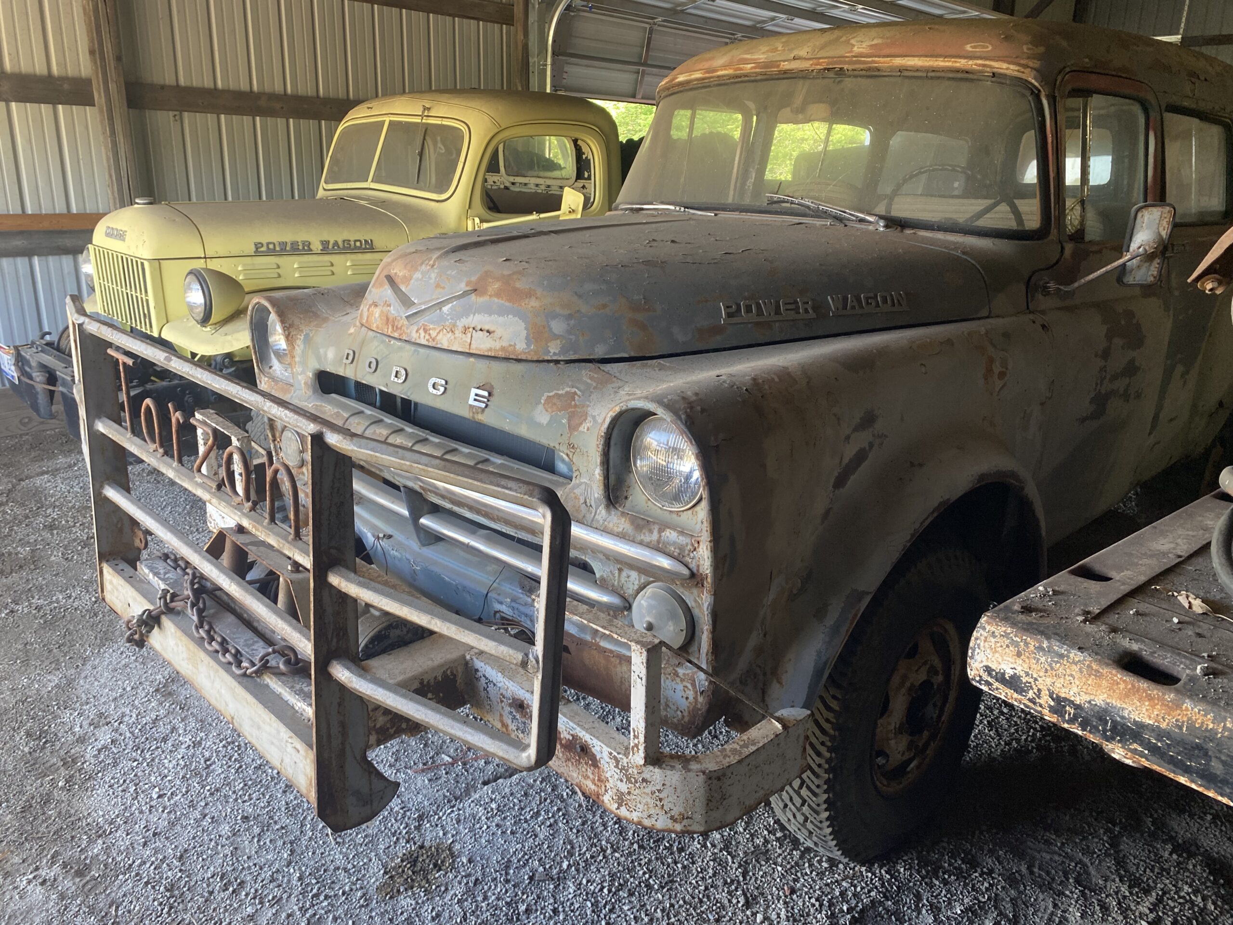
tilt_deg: -18.0
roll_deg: -1.1
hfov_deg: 67.3
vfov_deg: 53.1
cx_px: 616
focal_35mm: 26
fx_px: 926
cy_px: 462
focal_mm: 4.25
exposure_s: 1/107
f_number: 1.8
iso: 125
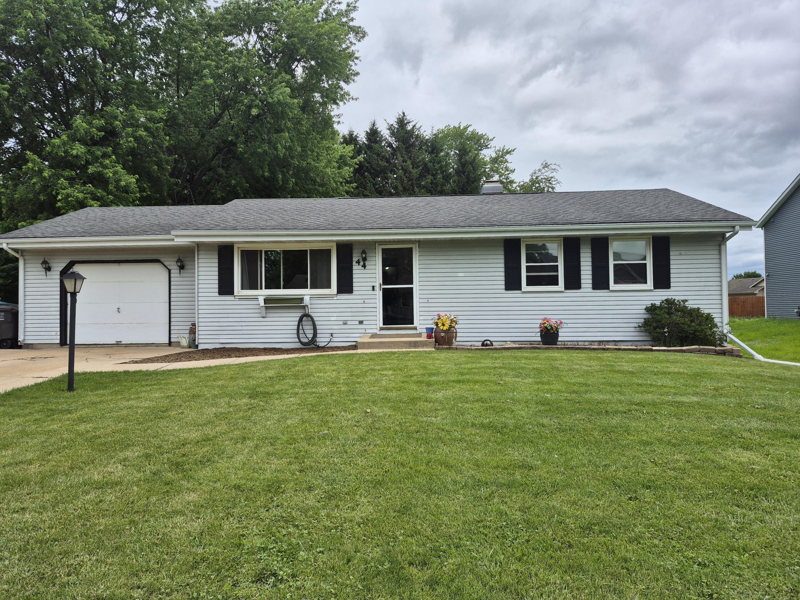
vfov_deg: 58.9
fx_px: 532
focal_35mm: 23
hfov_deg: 73.9
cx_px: 400
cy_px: 300
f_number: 1.8
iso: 25
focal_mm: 5.4
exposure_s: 1/1700
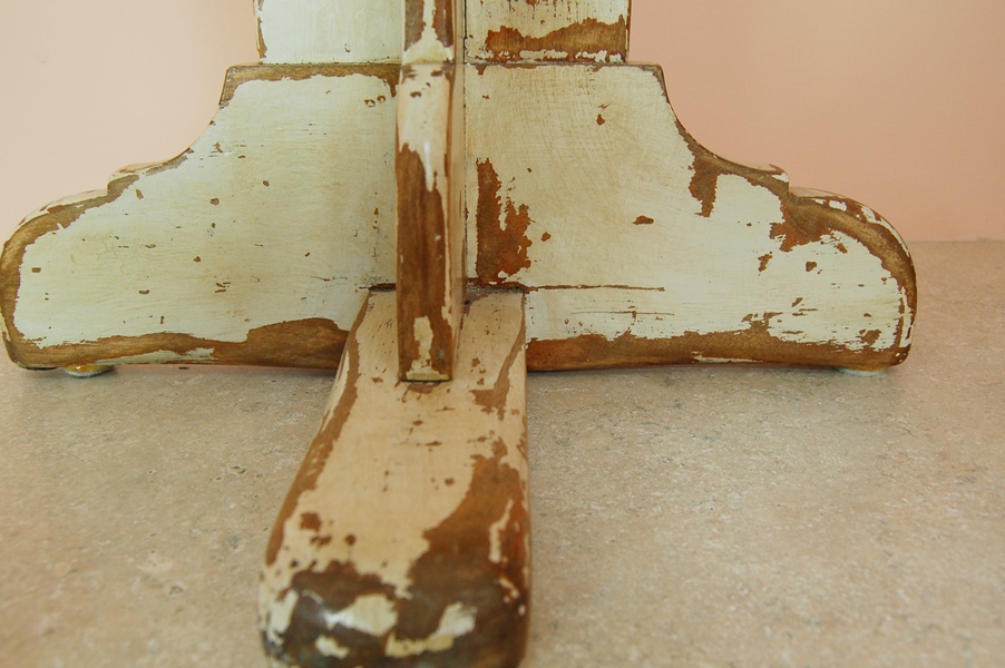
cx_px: 502
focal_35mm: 27
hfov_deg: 67.4
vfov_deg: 47.9
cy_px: 334
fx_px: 753
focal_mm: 18
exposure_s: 1/100
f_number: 5
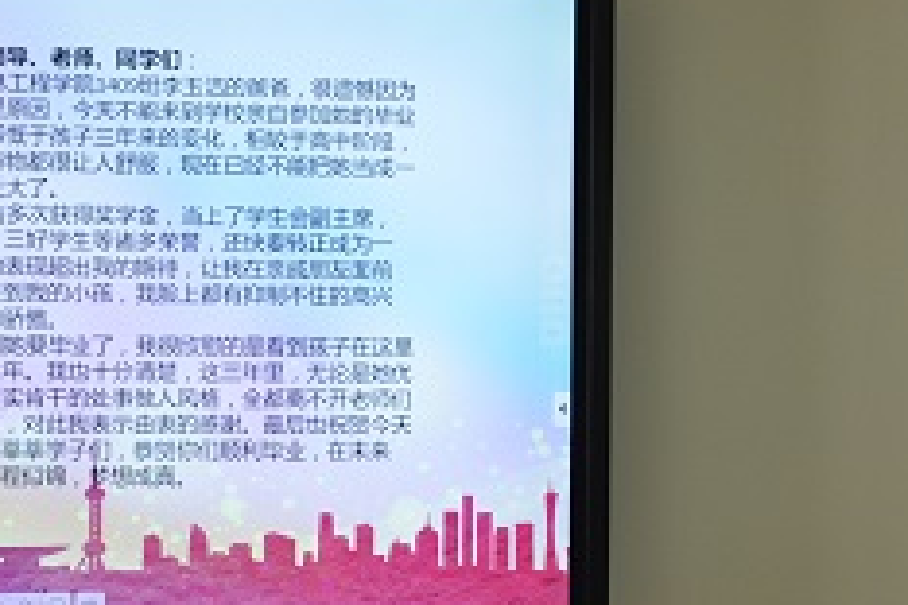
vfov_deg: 7.9
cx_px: 578
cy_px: 175
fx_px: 4370
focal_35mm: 173
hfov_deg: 11.9
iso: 800
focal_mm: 45
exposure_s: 1/125
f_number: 4.8
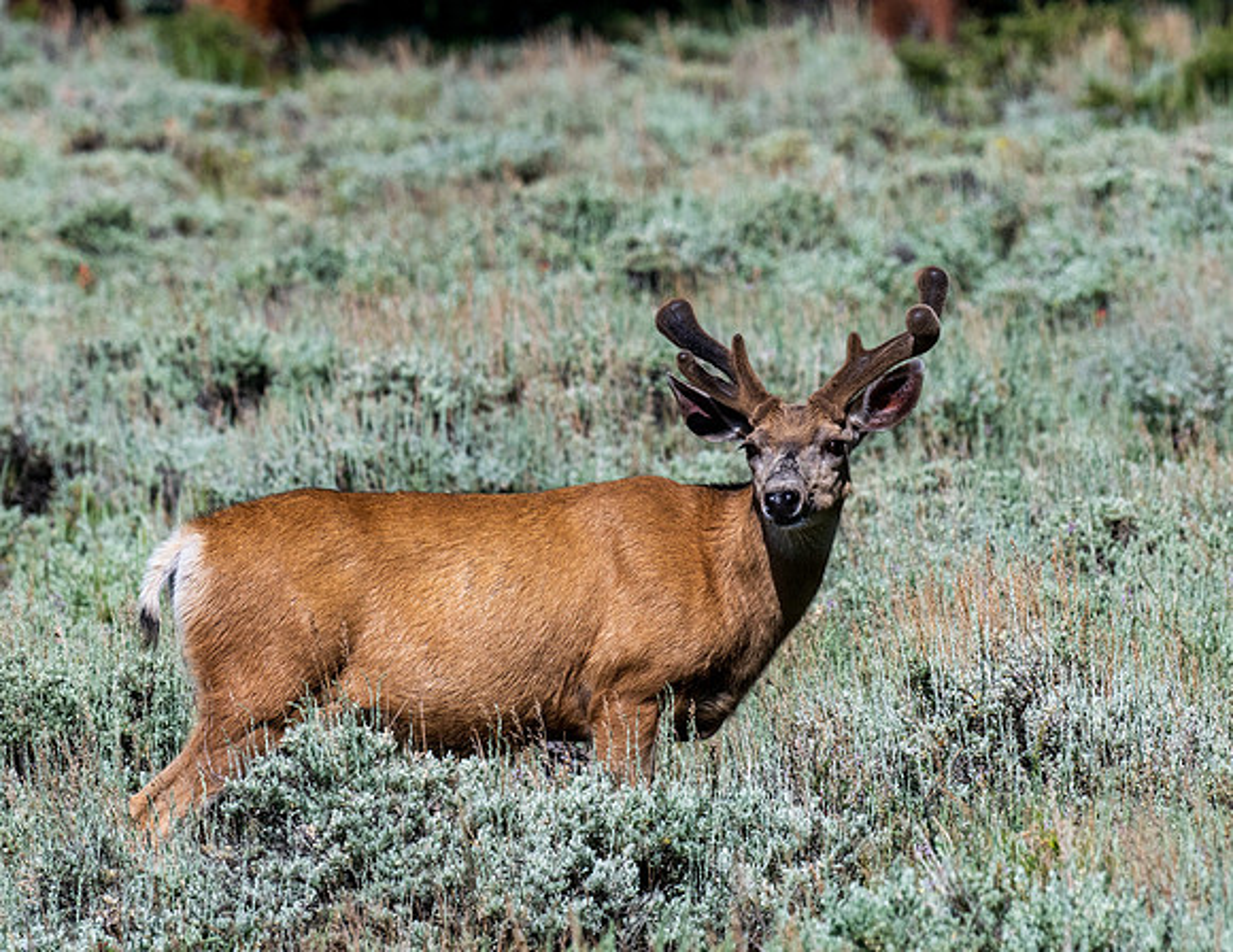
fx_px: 35721
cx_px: 687
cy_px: 461
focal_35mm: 992
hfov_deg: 2.0
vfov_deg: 1.5
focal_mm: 600
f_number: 11
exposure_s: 1/1250
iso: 500
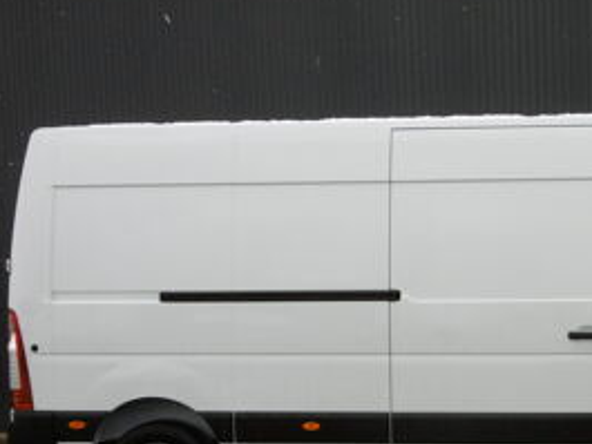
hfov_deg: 32.1
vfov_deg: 24.8
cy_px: 368
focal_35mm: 58
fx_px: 992
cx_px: 498
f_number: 3.5
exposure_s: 1/320
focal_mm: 5.8
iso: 100
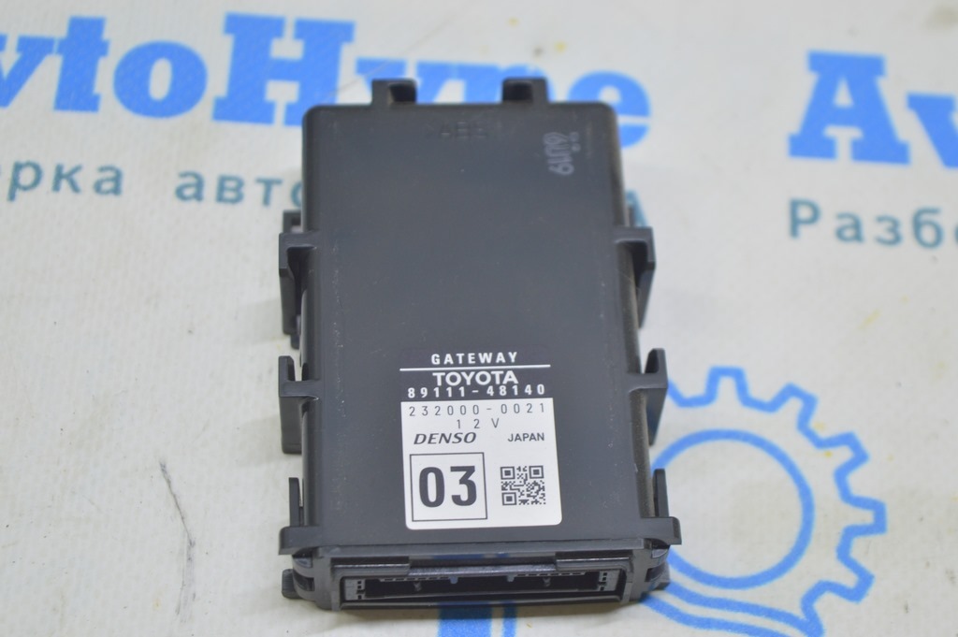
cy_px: 318
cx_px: 479
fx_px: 2194
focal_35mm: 82
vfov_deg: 16.5
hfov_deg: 24.6
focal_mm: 55
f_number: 5.6
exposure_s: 1/20
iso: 400
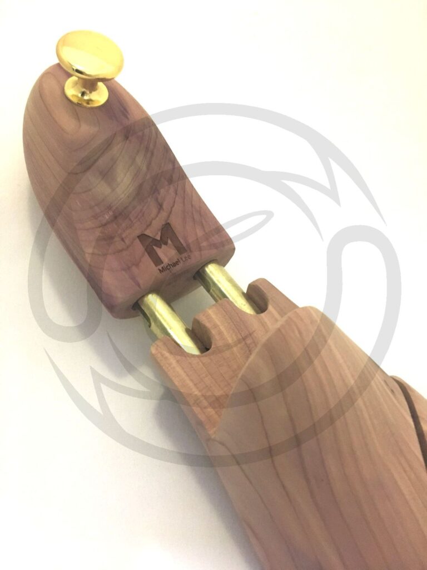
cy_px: 285
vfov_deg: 61.7
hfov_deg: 48.2
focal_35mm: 29
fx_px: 477
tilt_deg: -47.3
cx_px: 214
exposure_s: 1/17
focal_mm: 4.15
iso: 200
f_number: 2.2
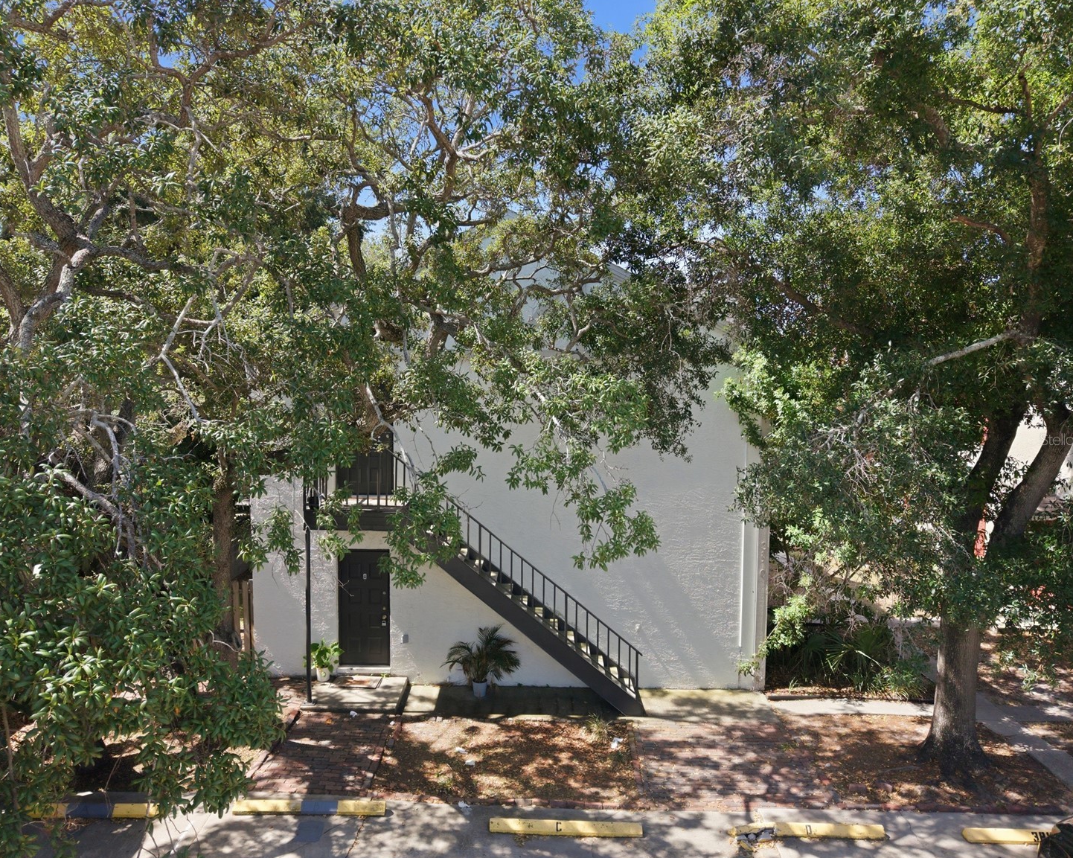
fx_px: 826
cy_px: 439
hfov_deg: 66.0
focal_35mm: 26
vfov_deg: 54.9
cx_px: 515
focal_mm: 8.7
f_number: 1.8
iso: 290
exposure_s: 1/1600
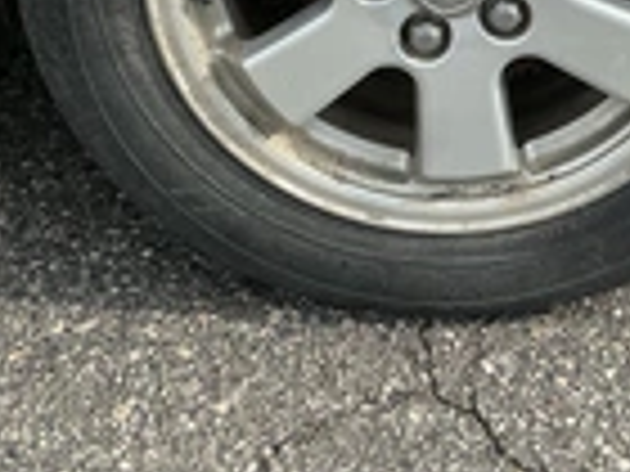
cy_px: -117
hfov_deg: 24.1
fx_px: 1456
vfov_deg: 17.4
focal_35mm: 80
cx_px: 477
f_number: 1.8
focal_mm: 3
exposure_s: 1/1121
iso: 25
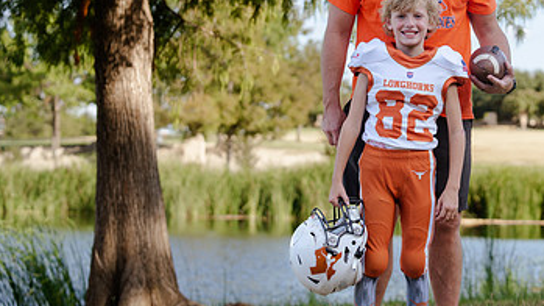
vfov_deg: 9.9
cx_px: 419
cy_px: 96
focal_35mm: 122
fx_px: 1759
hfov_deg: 17.5
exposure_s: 1/320
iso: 100
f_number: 3.5
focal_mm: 70
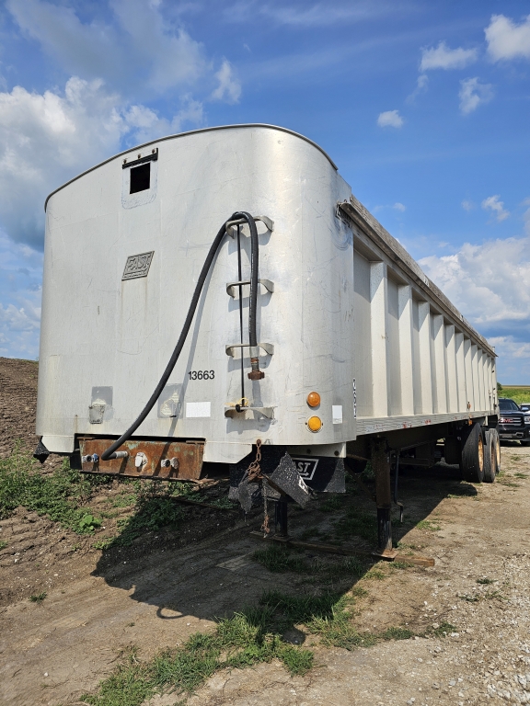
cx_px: 265
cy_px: 353
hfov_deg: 58.9
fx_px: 470
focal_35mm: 23
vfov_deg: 73.9
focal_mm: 6.3
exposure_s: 1/1497
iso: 10
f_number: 1.7
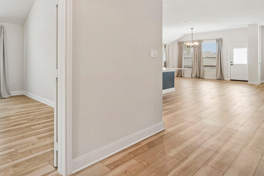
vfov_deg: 54.0
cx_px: 71
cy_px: 59
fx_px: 169
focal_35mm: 23
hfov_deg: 71.8
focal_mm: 15
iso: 800
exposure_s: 1/30
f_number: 11
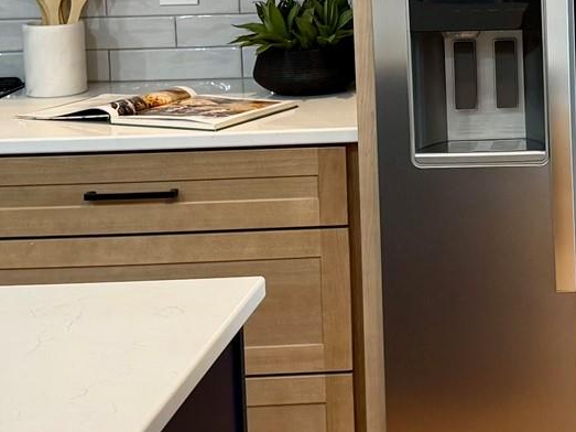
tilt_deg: -5.8
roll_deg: +0.8
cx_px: 688
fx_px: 1564
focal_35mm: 94
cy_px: -37
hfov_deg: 19.6
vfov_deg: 15.3
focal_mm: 6.76
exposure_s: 1/60
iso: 125
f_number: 1.78
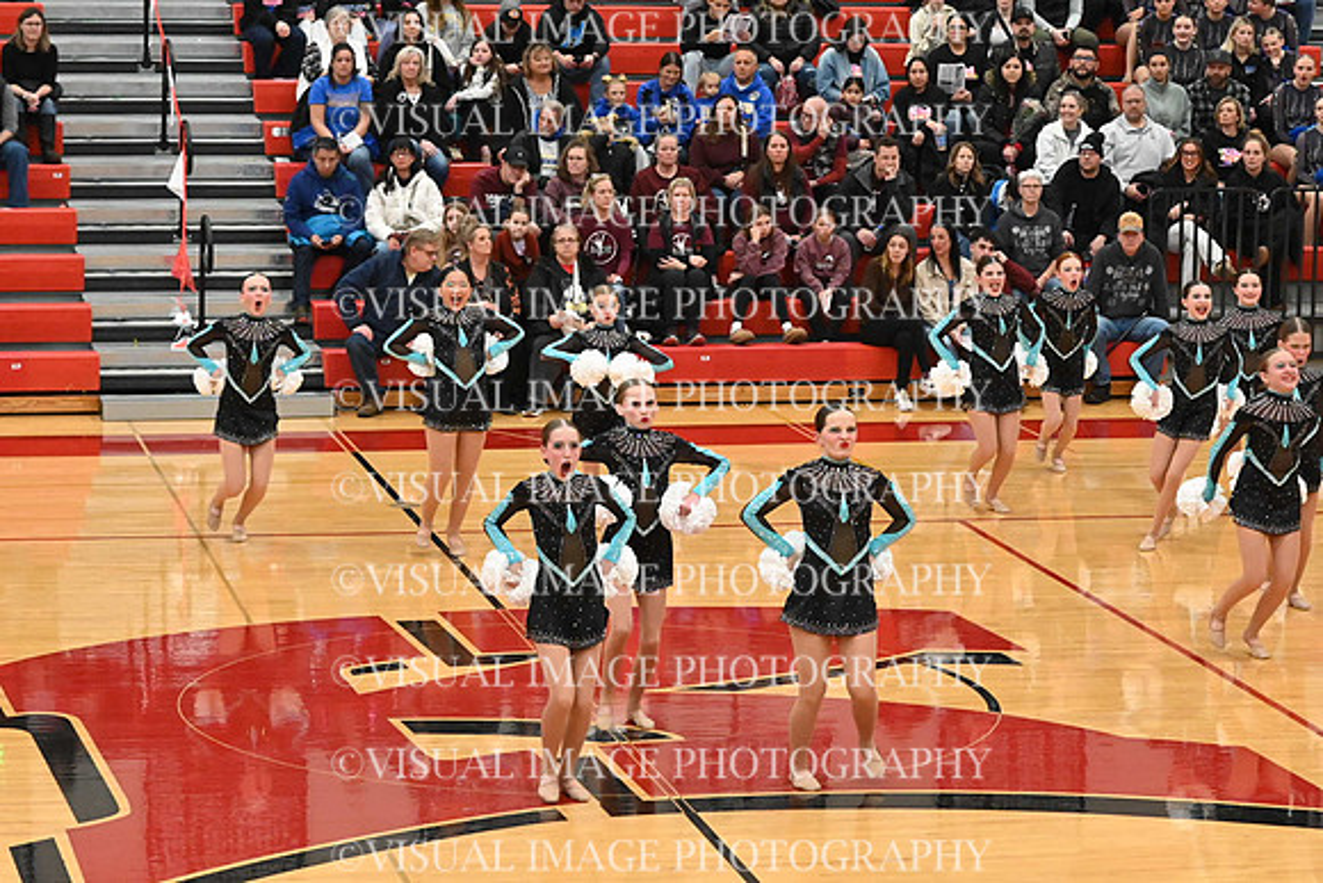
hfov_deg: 19.5
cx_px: 662
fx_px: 3859
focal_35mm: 105
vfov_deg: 13.0
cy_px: 442
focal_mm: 70
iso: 8000
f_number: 4
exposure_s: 1/320
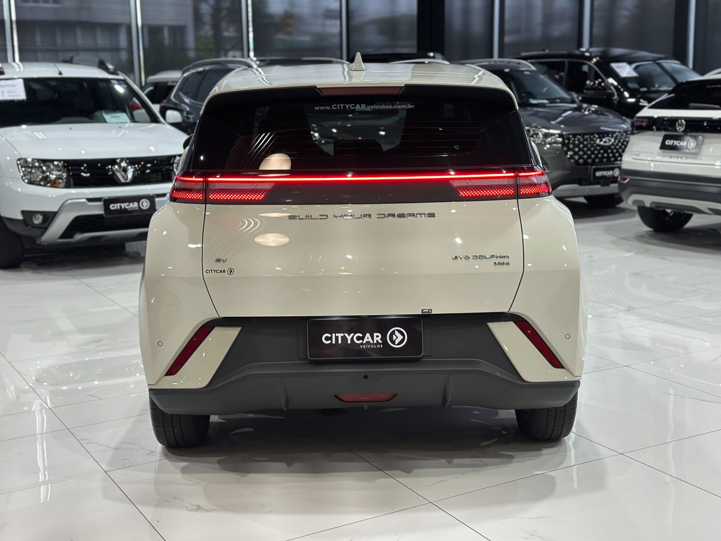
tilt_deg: -11.2
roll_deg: +0.9
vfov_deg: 30.3
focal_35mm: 48
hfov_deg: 39.7
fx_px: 1000
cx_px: 360
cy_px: 270
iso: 160
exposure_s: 1/120
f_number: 1.78
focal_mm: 6.86
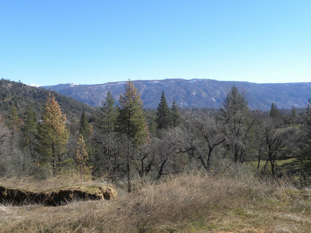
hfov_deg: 44.8
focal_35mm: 42
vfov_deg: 34.3
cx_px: 156
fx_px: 377
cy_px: 115
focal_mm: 7.3
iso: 64
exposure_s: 1/248
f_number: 5
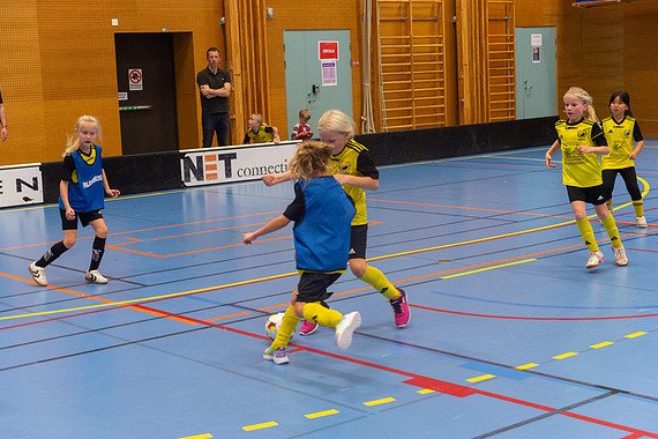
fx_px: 1115
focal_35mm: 61
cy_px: 218
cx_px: 329
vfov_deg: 22.3
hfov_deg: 32.9
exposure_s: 1/400
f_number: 3.5
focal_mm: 60
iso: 3200
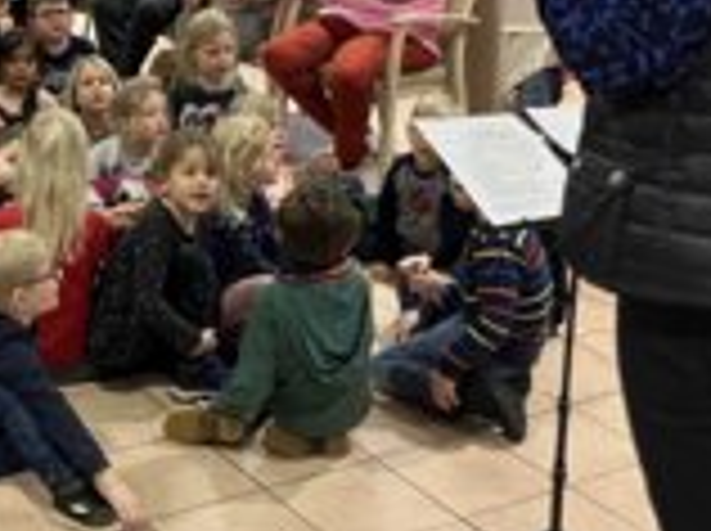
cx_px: 202
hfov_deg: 27.2
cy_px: -50
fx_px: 1456
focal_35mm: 71
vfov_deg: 19.8
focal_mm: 3.99
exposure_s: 1/50
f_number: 1.8
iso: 250
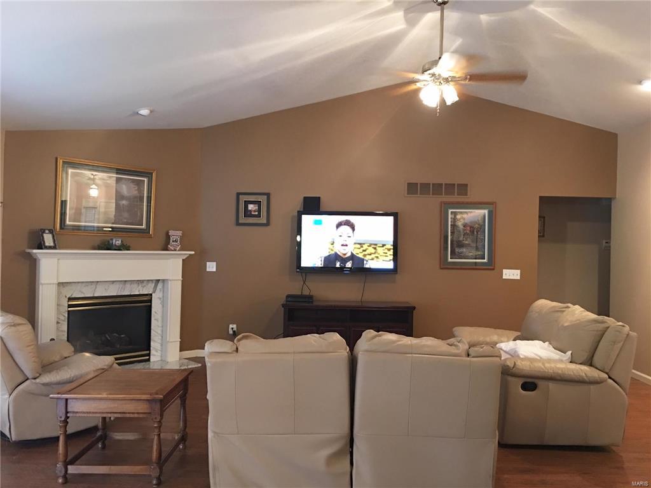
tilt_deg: +1.5
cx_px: 326
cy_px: 244
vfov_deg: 48.2
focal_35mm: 29
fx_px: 545
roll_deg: -1.5
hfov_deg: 61.7
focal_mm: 4.15
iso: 64
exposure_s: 1/4
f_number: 2.2
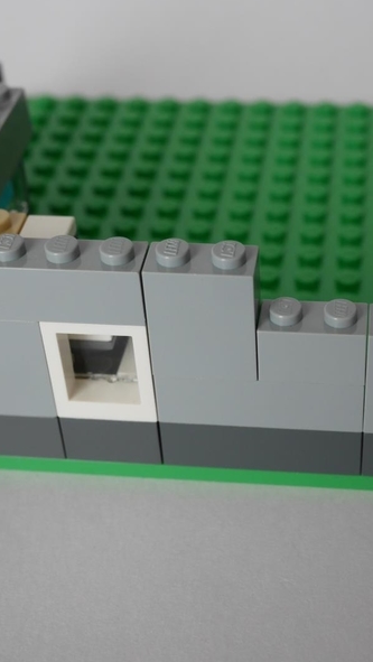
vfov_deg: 35.4
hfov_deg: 20.3
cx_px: 264
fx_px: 1036
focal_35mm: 59
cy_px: 333
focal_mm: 20
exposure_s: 1/60
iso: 500
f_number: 5
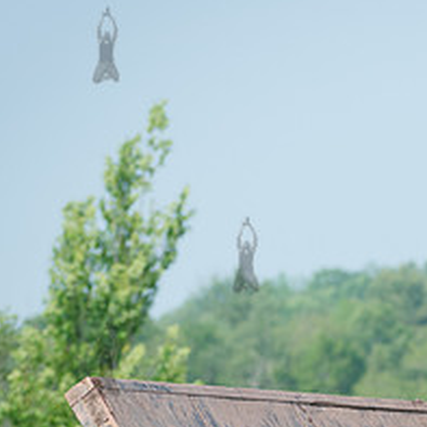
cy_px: 359
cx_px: 525
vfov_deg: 6.2
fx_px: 3922
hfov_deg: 6.2
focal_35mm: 281
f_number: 4.5
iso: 250
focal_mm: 112
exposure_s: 1/1000
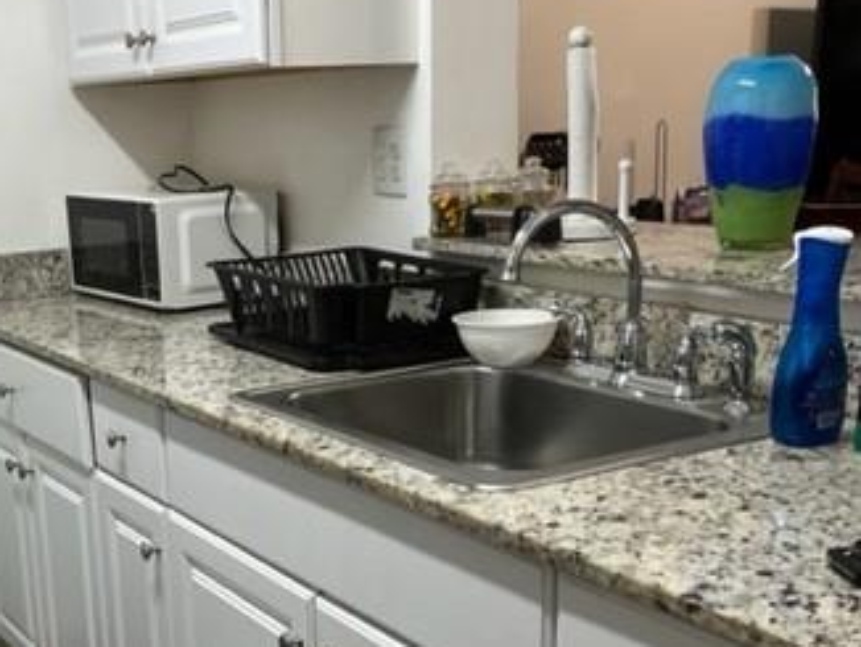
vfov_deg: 28.3
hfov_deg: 37.0
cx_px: 280
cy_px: 470
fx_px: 1269
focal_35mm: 51
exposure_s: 1/120
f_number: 1.6
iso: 125
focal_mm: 5.1
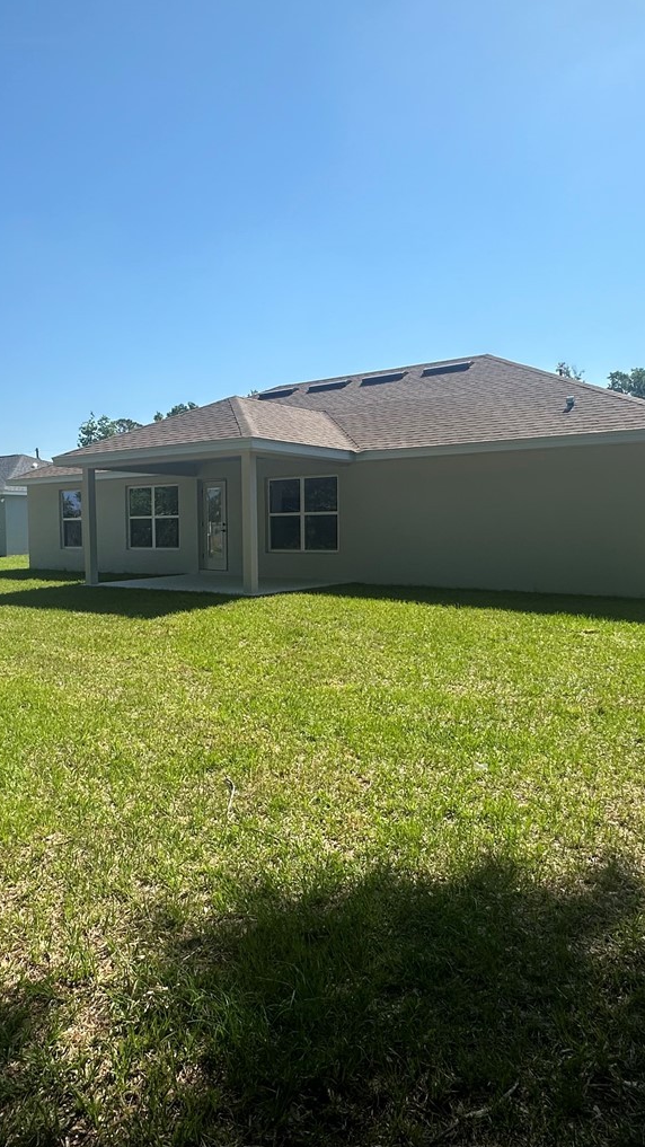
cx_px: 293
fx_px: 730
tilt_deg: -1.9
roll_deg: +0.5
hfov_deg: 47.6
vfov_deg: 76.3
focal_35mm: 24
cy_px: 564
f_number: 2.2
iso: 40
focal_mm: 2.22
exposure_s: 1/1949
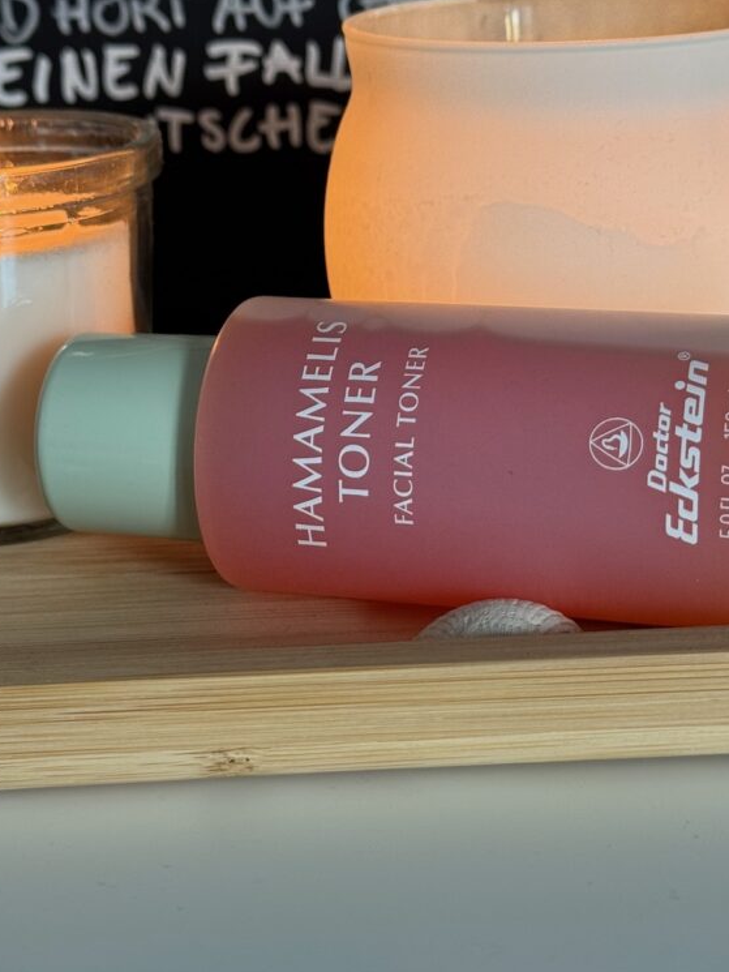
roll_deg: +1.3
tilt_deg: -16.2
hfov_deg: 22.2
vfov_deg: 29.3
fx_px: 1853
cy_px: 391
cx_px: 293
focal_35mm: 66
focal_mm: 6.76
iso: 160
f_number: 1.78
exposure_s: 1/60
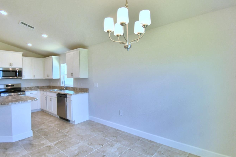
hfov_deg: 89.9
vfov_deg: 67.4
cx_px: 110
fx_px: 118
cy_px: 77
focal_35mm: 18
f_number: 4.5
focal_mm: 10
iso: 200
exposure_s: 1/160
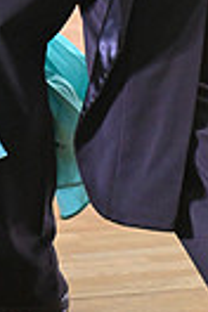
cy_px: -215
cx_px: -53
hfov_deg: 3.9
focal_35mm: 351
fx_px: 3042
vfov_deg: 5.8
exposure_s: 1/320
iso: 3200
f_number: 4
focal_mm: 80
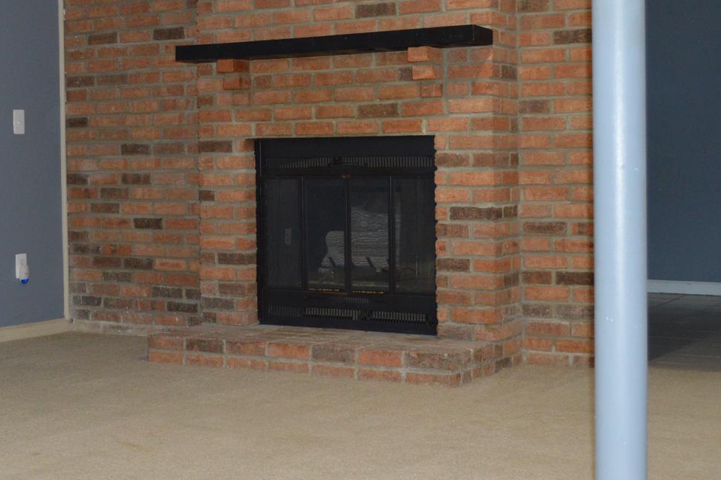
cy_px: 199
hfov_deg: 28.9
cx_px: 191
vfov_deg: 19.7
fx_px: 1381
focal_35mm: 69
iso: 800
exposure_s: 1/60
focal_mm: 22
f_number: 4
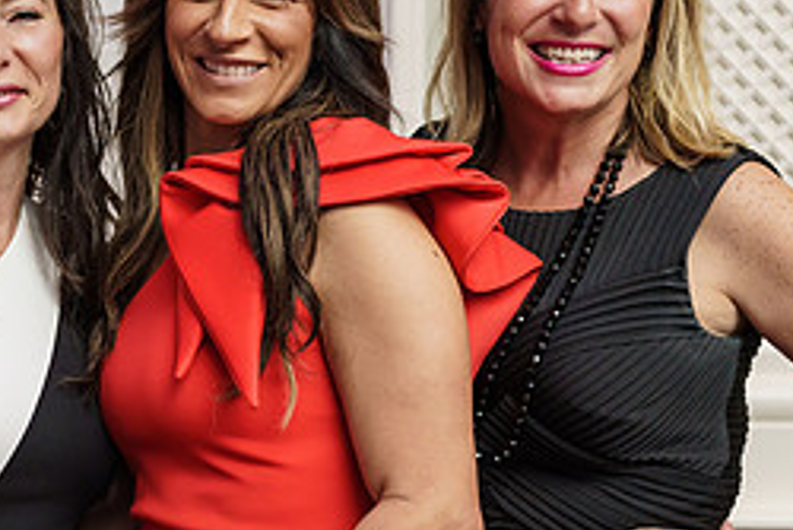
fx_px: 2557
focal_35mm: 116
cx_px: 86
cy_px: 338
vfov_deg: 11.8
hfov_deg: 17.4
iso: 1000
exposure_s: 1/250
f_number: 2.5
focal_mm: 50
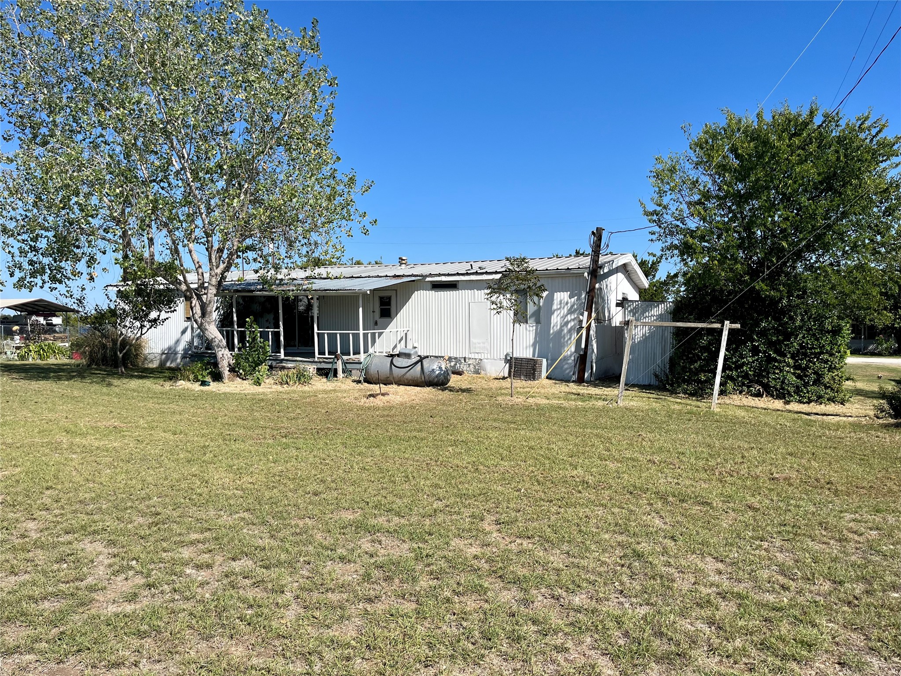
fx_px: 677
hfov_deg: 67.3
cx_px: 450
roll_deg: +0.5
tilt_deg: -1.6
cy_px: 338
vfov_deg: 53.1
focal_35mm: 26
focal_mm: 5.1
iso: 50
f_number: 1.6
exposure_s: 1/4310
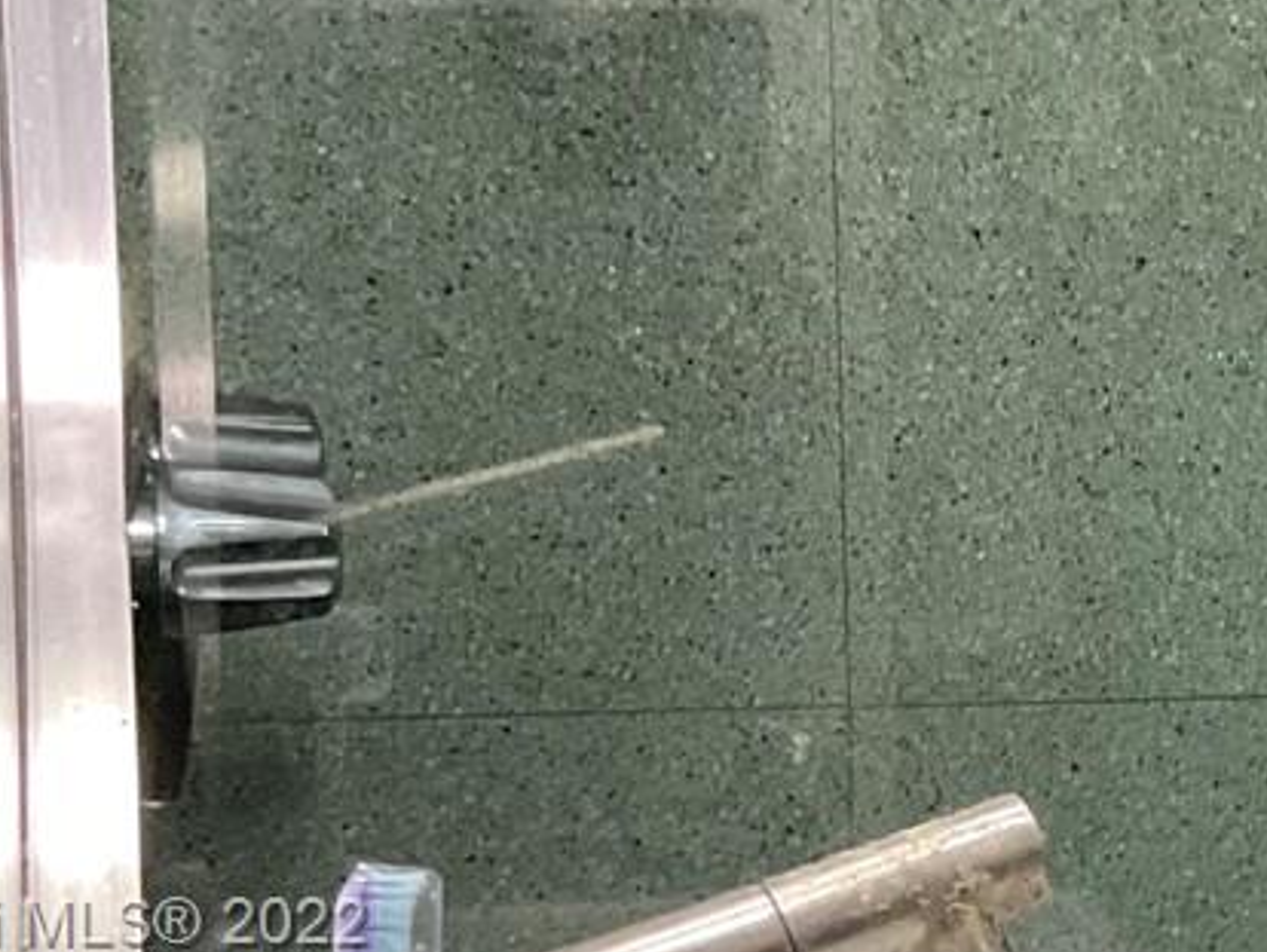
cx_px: 1836
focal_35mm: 112
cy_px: 928
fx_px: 4102
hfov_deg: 16.2
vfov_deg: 13.1
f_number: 1.8
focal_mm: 3
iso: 125
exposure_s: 1/60
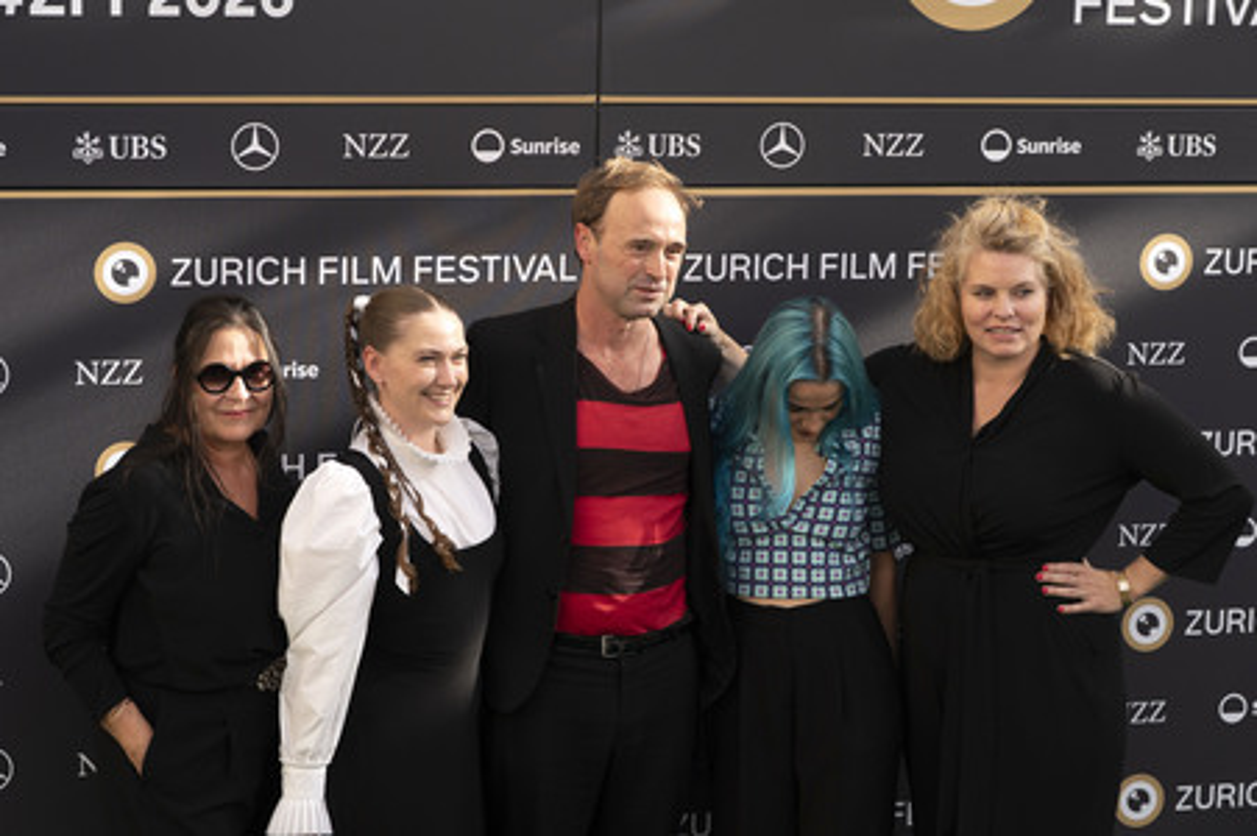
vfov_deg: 17.5
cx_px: 564
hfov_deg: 26.1
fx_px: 2709
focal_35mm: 78
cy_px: 378
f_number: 6.3
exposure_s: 1/640
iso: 800
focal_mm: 70
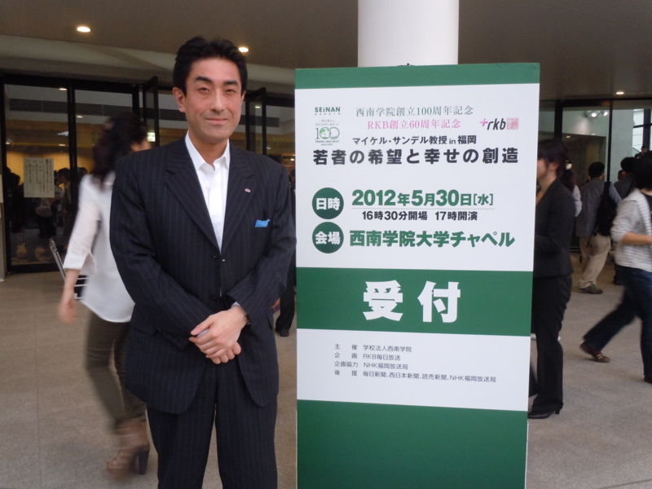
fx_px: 527
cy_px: 244
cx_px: 326
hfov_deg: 63.4
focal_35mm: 28
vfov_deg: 49.7
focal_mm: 5
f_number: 3.7
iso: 400
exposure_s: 1/40
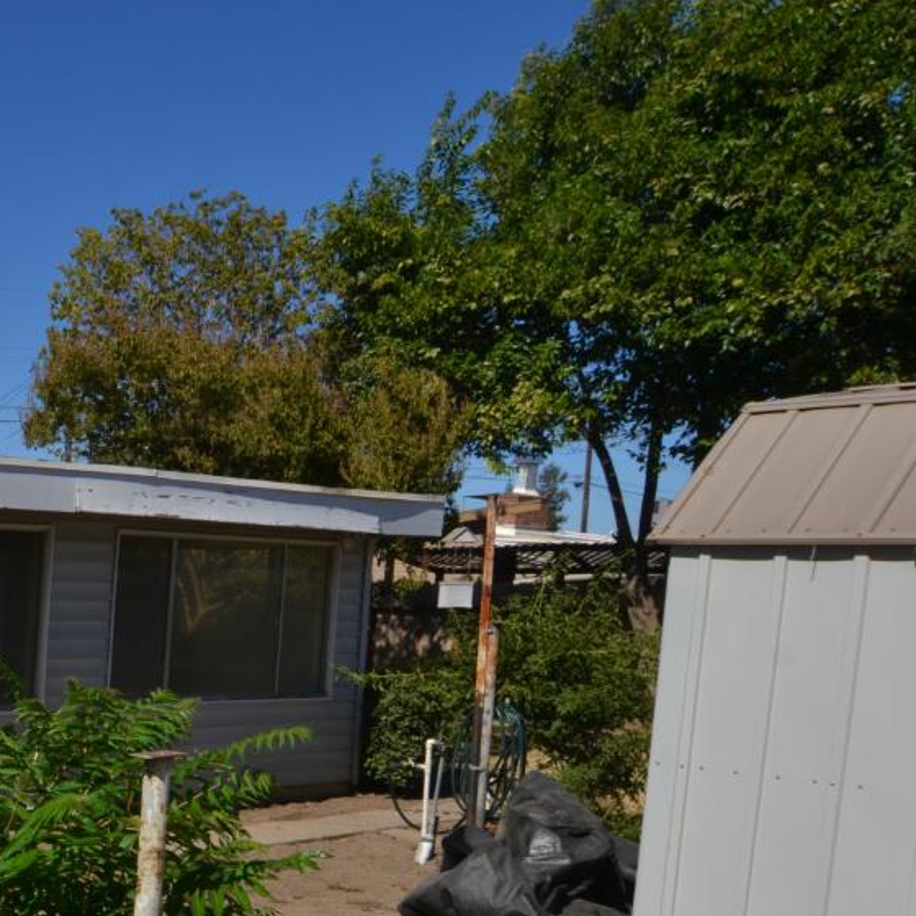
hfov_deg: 31.9
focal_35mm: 41
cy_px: 738
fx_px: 1227
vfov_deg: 39.3
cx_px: -257
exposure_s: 1/200
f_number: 11
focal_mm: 12
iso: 100
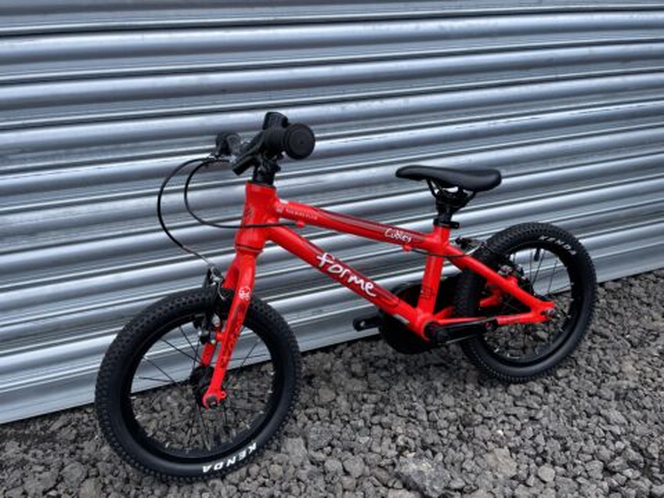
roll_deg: +3.8
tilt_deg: -18.9
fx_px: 499
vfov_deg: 53.1
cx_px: 332
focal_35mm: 26
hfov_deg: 67.3
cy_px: 249
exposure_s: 1/1014
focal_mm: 4.2
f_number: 1.6
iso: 32
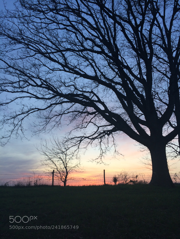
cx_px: 90
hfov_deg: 48.2
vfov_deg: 61.7
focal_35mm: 29
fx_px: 201
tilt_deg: +18.9
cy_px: 120
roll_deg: +0.5
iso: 40
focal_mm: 4.15
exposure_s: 1/60
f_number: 2.2
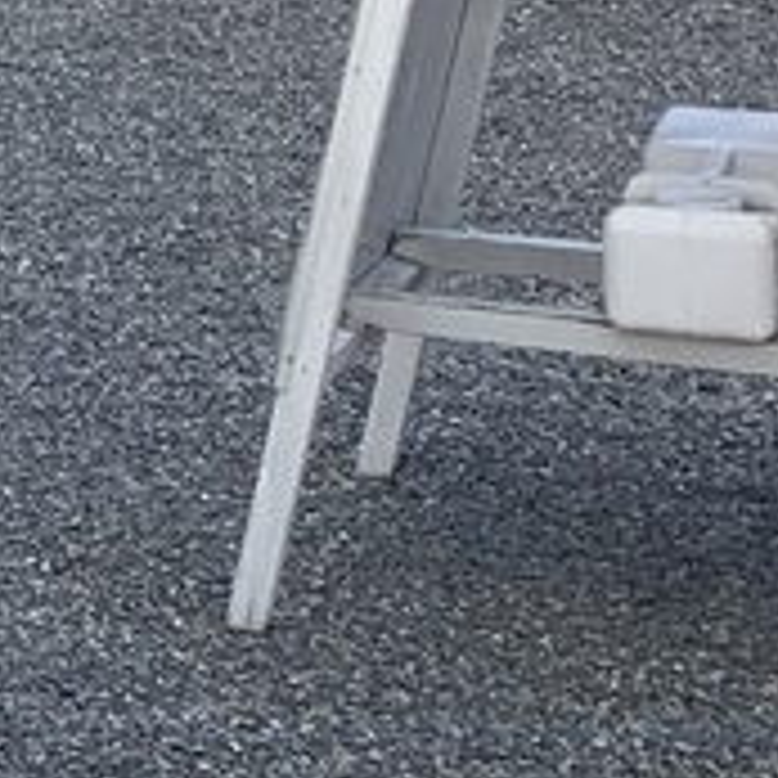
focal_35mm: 159
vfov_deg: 10.6
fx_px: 4043
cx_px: -1268
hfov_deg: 9.4
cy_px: -400
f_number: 1.8
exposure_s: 1/1149
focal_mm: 4.25
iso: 25
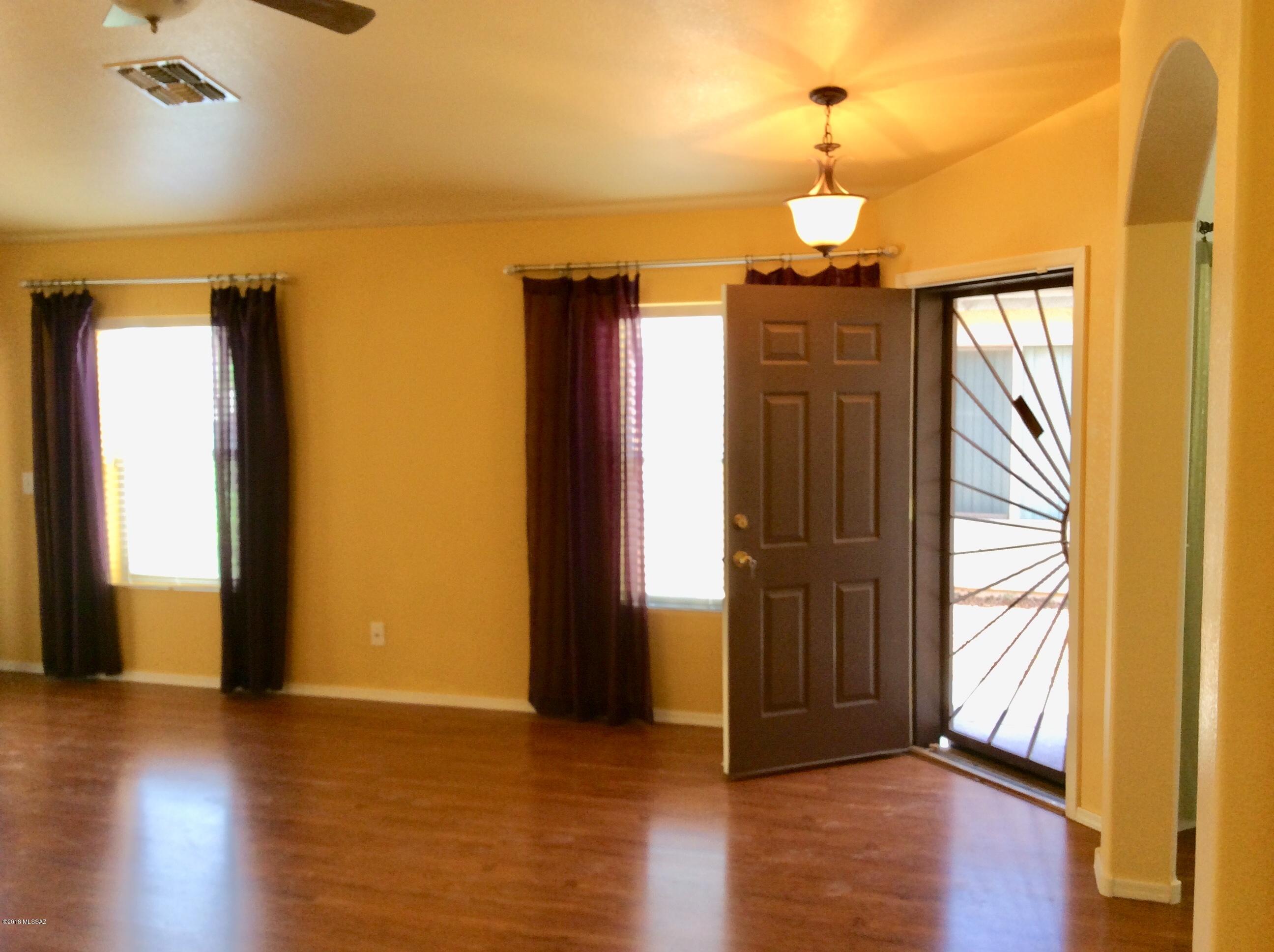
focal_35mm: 32
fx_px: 1176
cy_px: 476
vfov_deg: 44.1
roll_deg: -2.2
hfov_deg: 56.9
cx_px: 637
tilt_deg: -5.2
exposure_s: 1/25
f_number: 2.4
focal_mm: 3.3
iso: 50
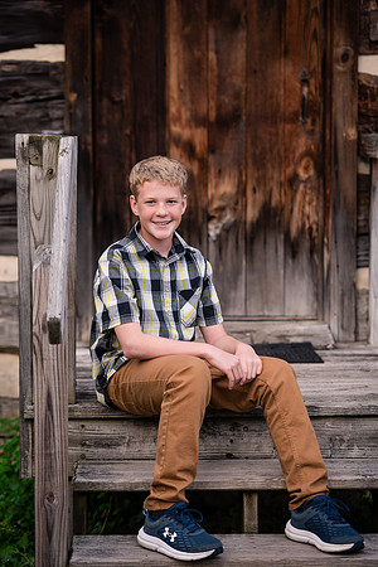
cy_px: 284
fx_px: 1921
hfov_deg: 11.2
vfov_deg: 16.8
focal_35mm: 122
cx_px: 189
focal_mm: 122
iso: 160
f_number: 2.8
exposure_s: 1/400
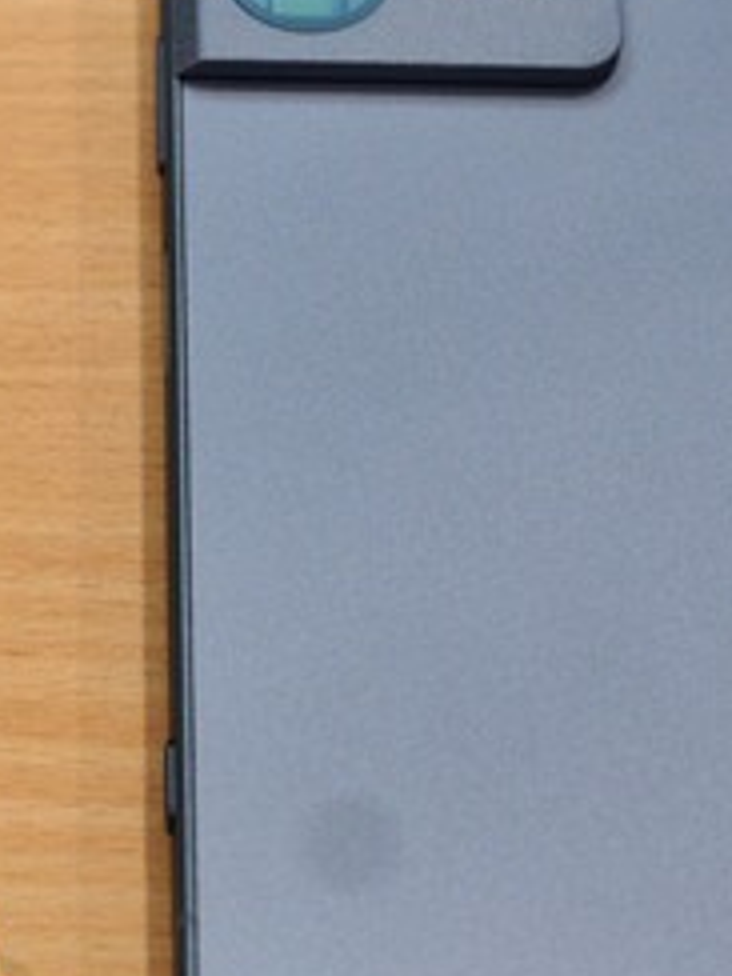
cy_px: 340
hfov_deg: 9.4
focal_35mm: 157
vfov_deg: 12.6
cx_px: 36
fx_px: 4427
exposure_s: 1/60
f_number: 5
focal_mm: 34
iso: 250
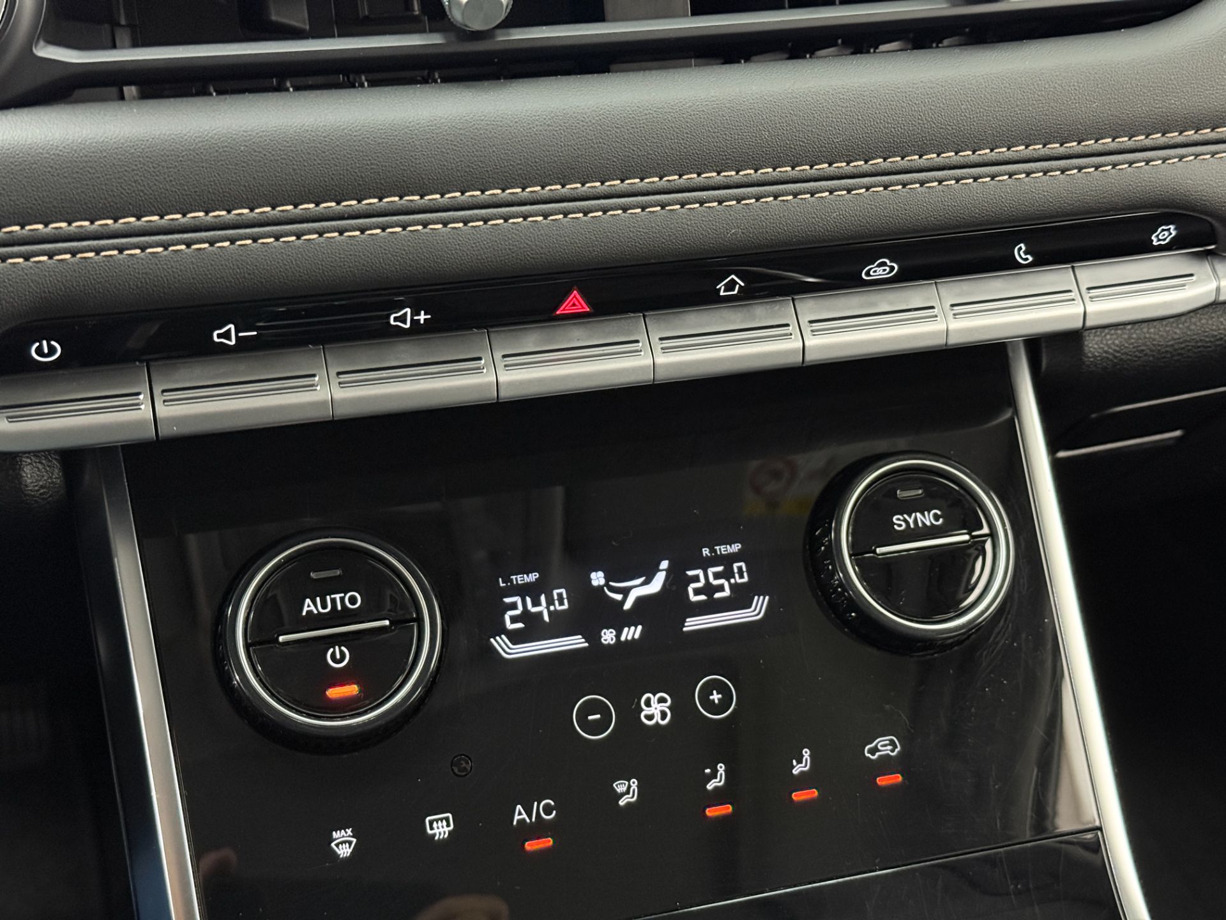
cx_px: 613
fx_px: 1700
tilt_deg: -37.7
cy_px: 460
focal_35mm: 48
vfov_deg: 30.3
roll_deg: -5.1
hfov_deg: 39.7
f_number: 1.78
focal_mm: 6.76
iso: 640
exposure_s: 1/24
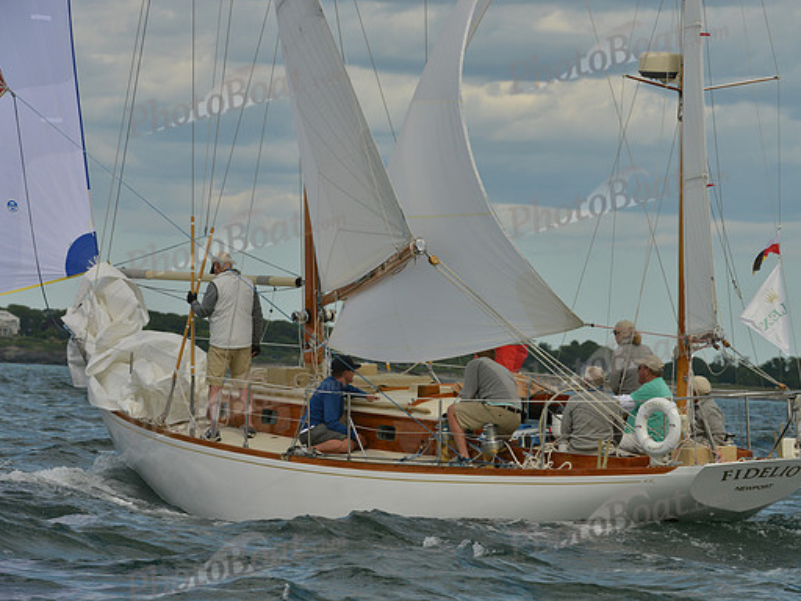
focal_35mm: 218
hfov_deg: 9.1
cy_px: 301
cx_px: 429
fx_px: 5044
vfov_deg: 6.8
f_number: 9
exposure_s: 1/1250
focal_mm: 200
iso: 400
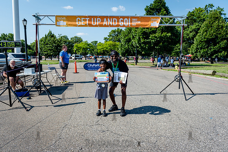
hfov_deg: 67.3
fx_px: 171
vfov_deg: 47.9
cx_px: 111
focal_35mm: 27
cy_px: 76
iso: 200
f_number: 3.2
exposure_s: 1/2500
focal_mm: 26
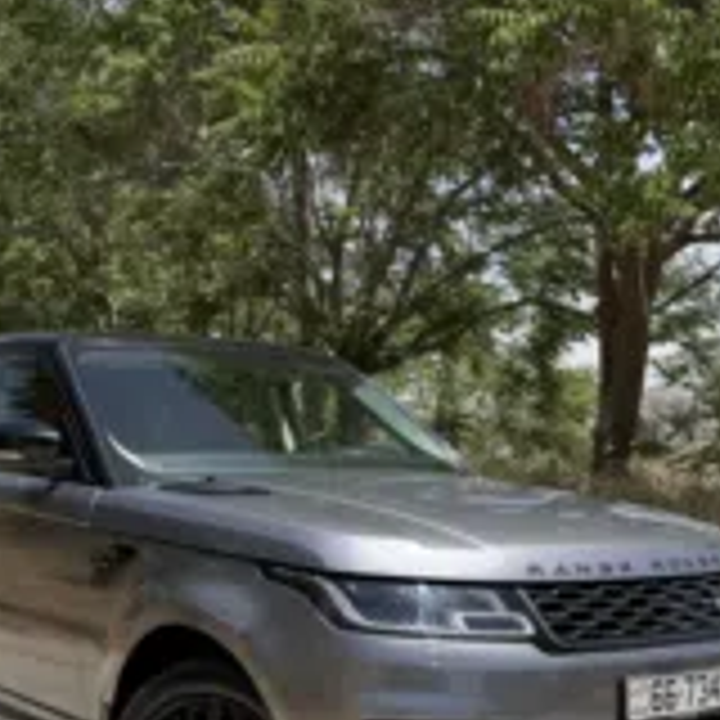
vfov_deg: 31.8
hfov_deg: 32.1
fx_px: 1247
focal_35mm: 53
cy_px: 513
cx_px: 279
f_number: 1.78
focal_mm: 6.76
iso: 80
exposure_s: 1/4167
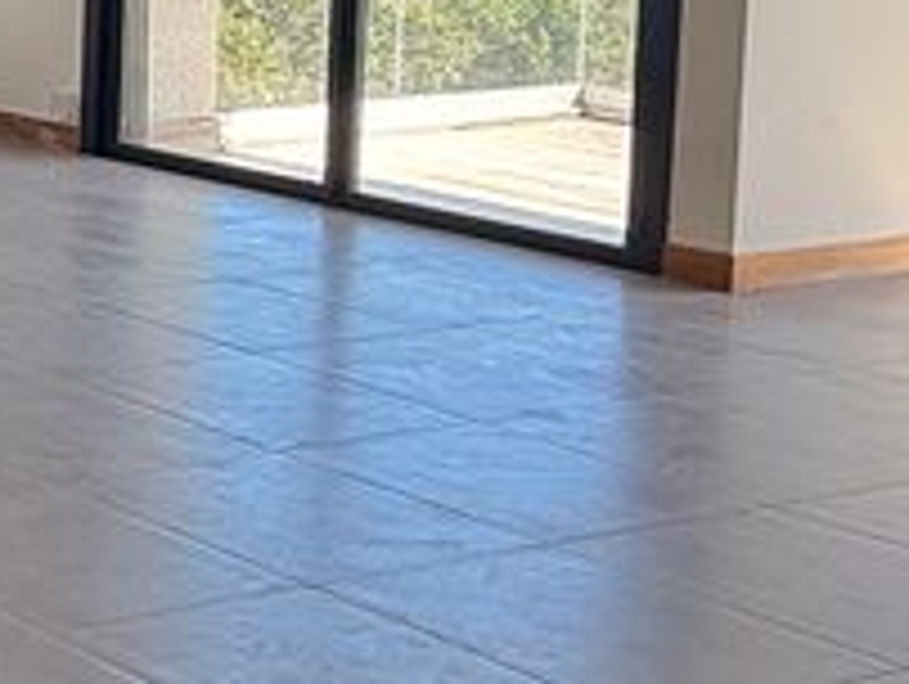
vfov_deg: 17.3
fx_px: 2182
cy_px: -27
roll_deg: +0.7
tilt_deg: -4.9
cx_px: -999
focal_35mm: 83
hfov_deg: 16.6
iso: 50
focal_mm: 2.22
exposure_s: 1/123
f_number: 2.2
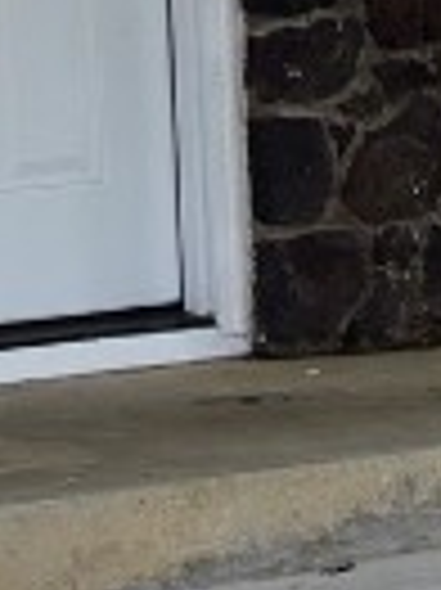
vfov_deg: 6.0
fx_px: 5479
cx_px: 65
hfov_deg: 4.6
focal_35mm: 322
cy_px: -734
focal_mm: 38
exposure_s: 1/160
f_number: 5.6
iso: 250
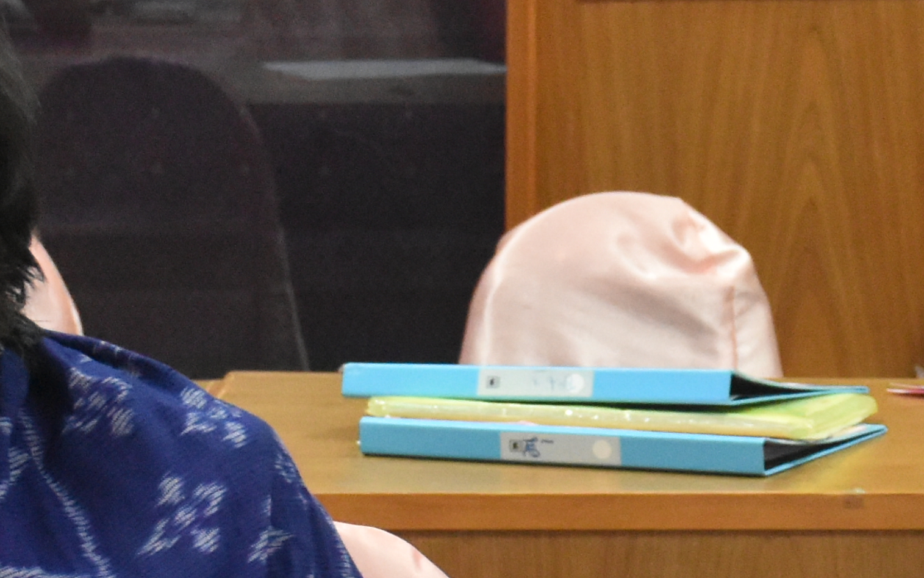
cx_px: 987
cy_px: 402
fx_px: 5792
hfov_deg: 9.0
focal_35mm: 230
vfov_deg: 5.7
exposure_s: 1/125
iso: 3200
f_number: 5.6
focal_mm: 38
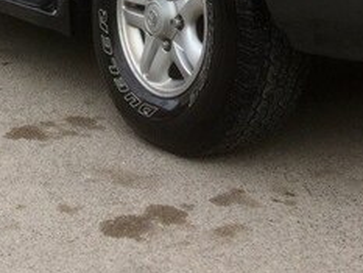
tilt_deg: -4.0
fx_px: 860
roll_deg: +0.0
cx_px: 128
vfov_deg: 16.9
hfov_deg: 23.7
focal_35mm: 82
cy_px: -83
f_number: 2.2
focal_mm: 4.15
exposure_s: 1/451
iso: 32
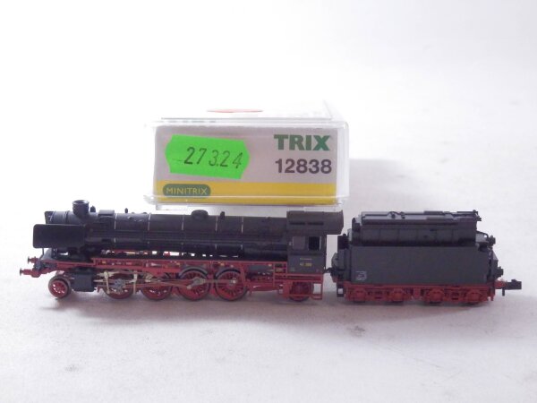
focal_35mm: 66
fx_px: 1024
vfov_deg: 22.3
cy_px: 202
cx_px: 268
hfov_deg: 29.4
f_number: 4.4
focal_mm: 11.9
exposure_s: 1/160
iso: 1250
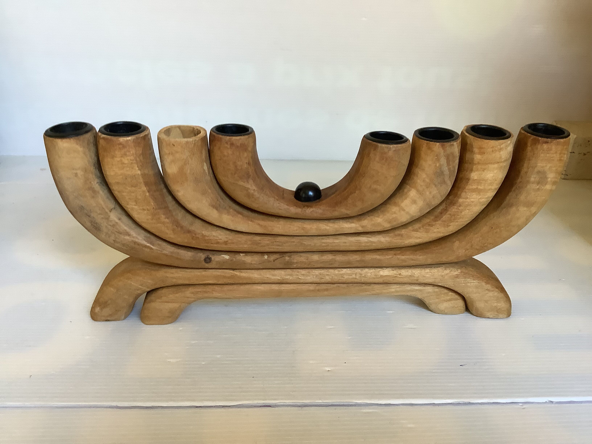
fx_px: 530
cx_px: 296
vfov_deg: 45.4
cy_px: 222
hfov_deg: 58.4
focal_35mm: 31
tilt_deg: -25.6
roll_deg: +0.0
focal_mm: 3.3
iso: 125
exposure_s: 1/50
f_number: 2.4
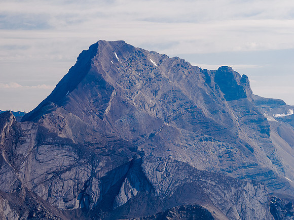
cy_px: 110
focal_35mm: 124
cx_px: 147
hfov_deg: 15.9
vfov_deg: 12.0
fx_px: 1053
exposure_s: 1/200
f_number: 8
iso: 200
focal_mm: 62
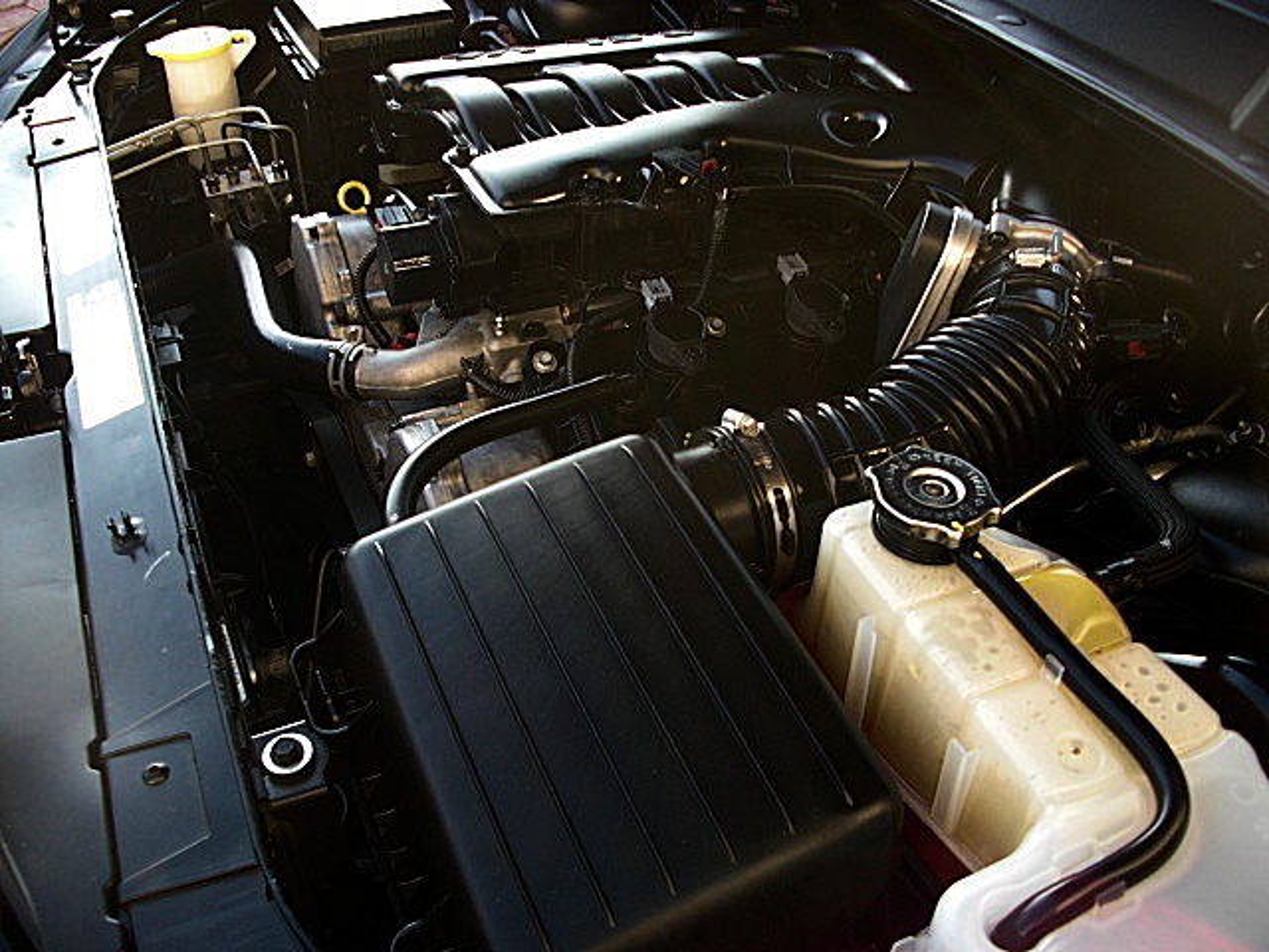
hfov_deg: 51.4
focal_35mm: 36
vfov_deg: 39.7
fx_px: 1320
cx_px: 634
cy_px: 476
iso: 100
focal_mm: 6.3
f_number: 2.8
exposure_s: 1/125
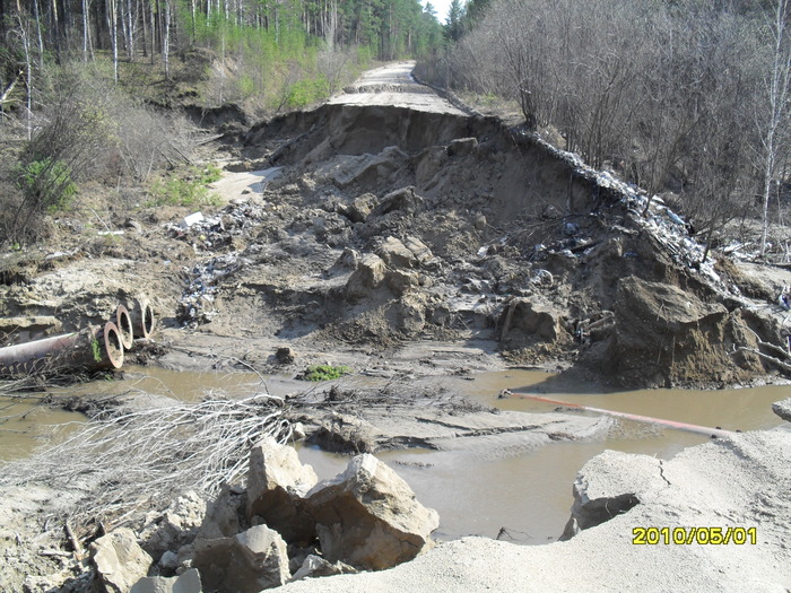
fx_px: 800
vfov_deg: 40.7
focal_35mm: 35
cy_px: 296
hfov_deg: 52.6
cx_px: 396
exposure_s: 1/500
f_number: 3.2
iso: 100
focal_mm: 6.3
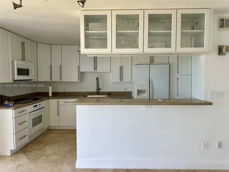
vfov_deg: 56.8
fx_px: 159
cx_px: 114
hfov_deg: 71.6
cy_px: 86
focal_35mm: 24
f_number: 1.78
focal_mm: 6.86
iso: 64
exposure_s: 1/121
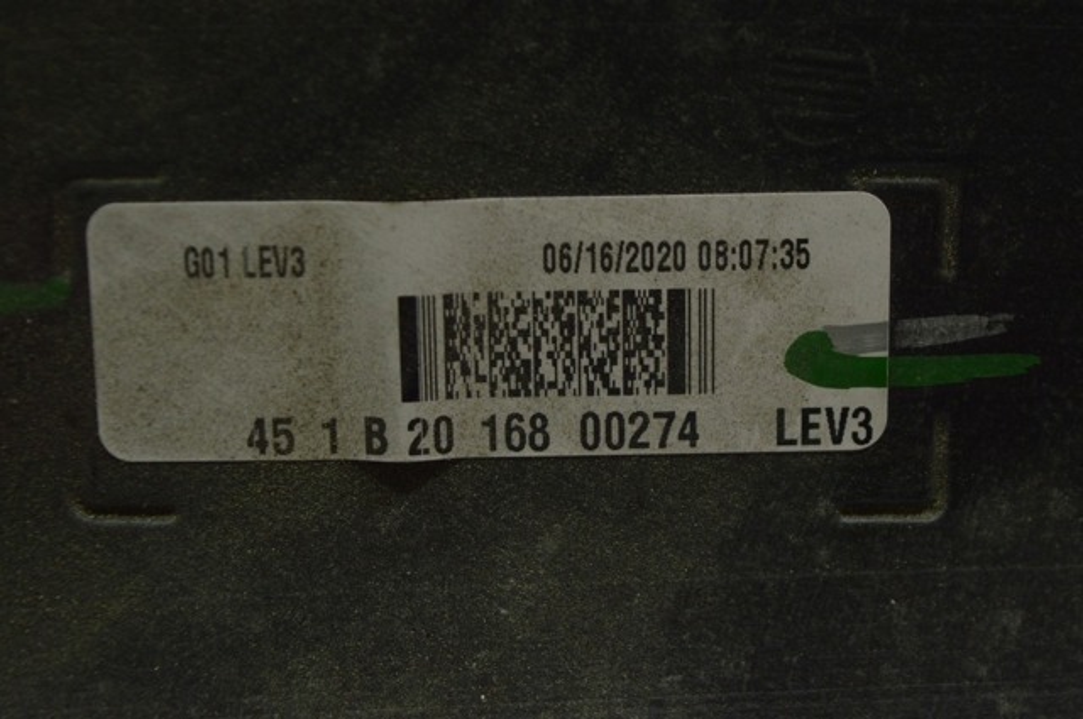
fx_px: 2479
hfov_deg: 24.6
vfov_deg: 16.5
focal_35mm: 82
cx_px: 542
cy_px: 360
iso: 400
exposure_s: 1/40
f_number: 5.6
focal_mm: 55
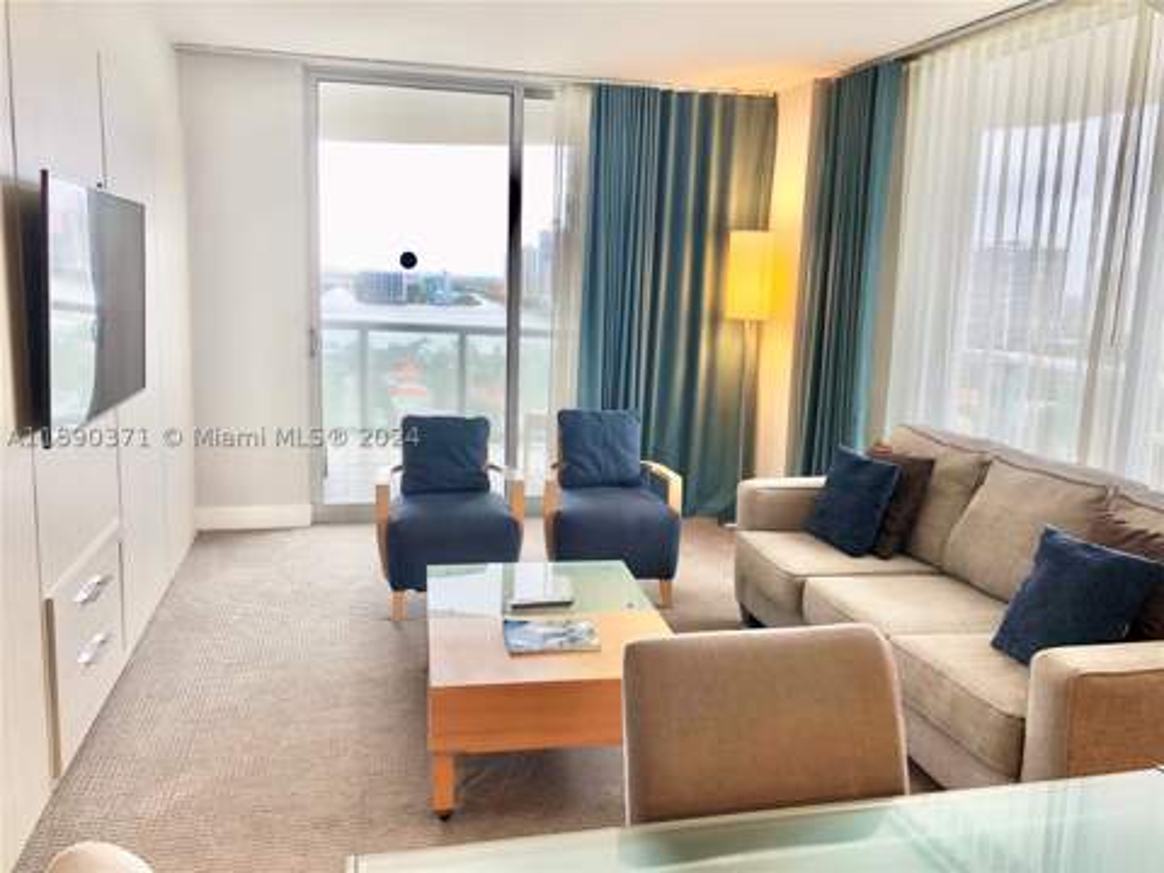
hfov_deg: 63.4
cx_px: 582
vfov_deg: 49.7
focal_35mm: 28
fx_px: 942
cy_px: 436
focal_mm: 4
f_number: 1.8
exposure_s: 1/120
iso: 50
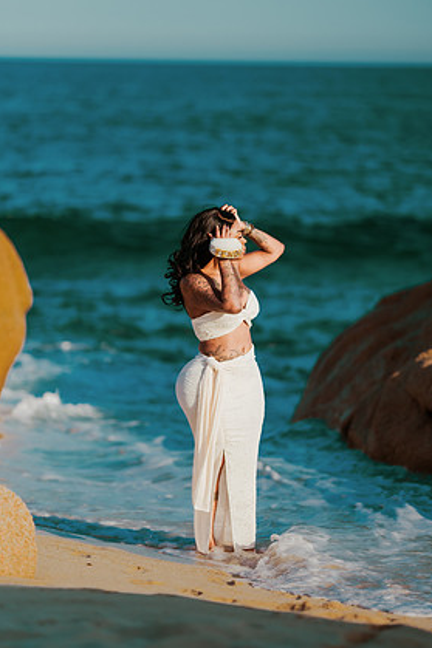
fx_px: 2612
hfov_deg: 9.5
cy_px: 306
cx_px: 217
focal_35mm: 145
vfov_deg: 14.2
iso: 100
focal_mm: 135
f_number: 1.8
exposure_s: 1/8000
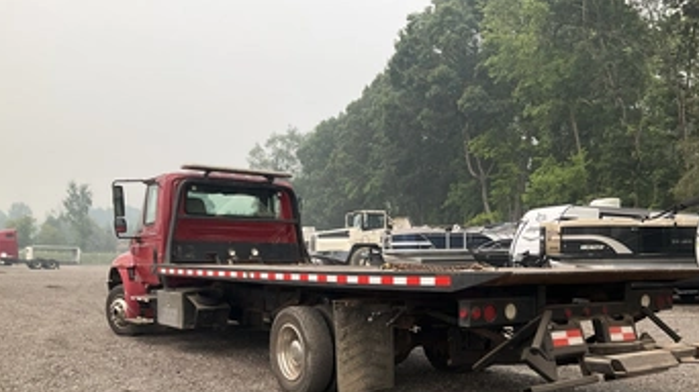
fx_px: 685
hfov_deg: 53.8
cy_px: 304
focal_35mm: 37
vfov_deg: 31.3
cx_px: 399
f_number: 1.8
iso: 25
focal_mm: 3
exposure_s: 1/962
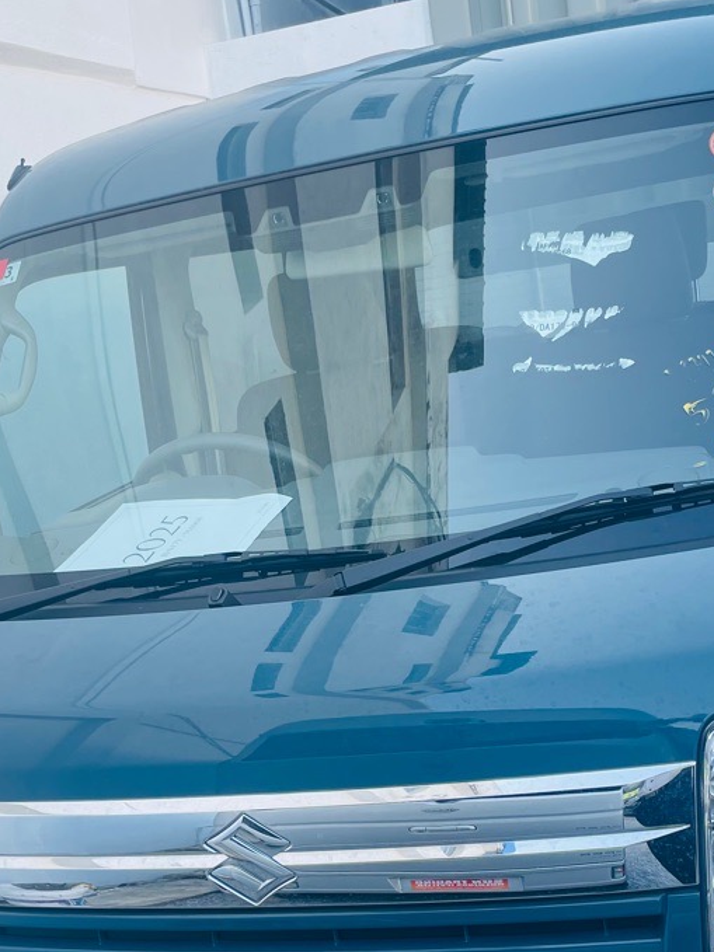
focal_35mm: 49
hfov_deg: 29.7
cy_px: 603
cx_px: 348
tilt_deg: -13.0
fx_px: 1348
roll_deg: +8.3
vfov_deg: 38.6
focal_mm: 4.2
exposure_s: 1/403
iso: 32
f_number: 1.6
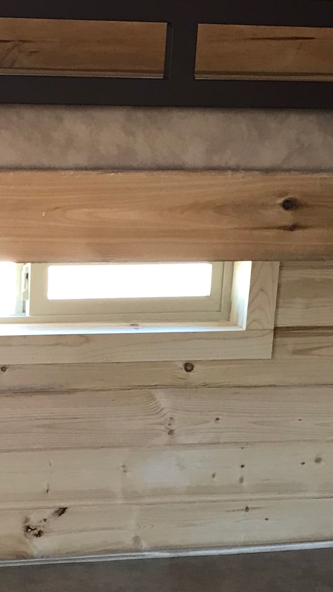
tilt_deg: -16.3
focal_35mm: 90
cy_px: 443
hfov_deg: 13.3
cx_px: -1
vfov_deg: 23.4
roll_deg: -1.2
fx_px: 1413
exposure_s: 1/18
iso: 40
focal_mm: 3.99
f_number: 1.8
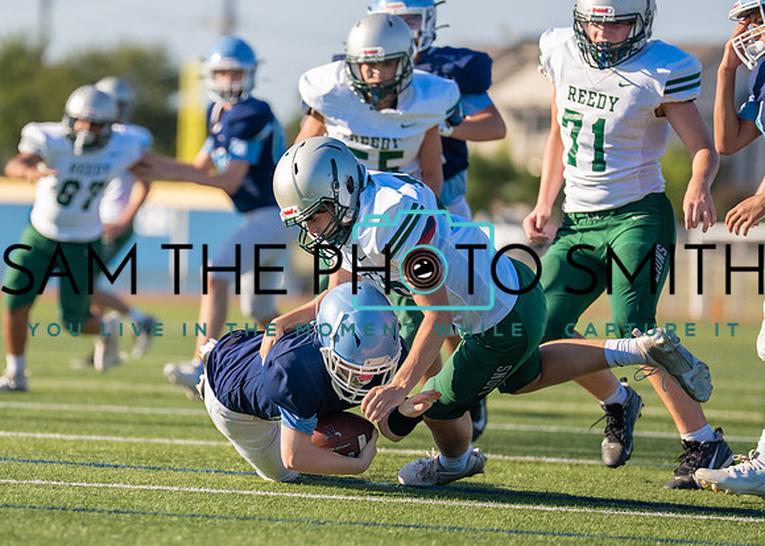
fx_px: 6704
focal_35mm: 309
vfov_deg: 4.7
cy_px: 278
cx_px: 217
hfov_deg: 6.5
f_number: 2.8
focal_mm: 200
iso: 250
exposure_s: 1/4000
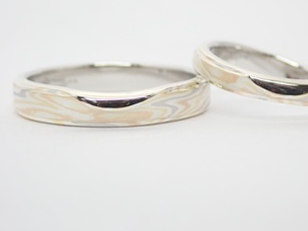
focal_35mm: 113
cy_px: 99
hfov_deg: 17.4
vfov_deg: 13.1
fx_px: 1005
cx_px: 182
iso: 200
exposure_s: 1/100
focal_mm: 13.65
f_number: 4.1
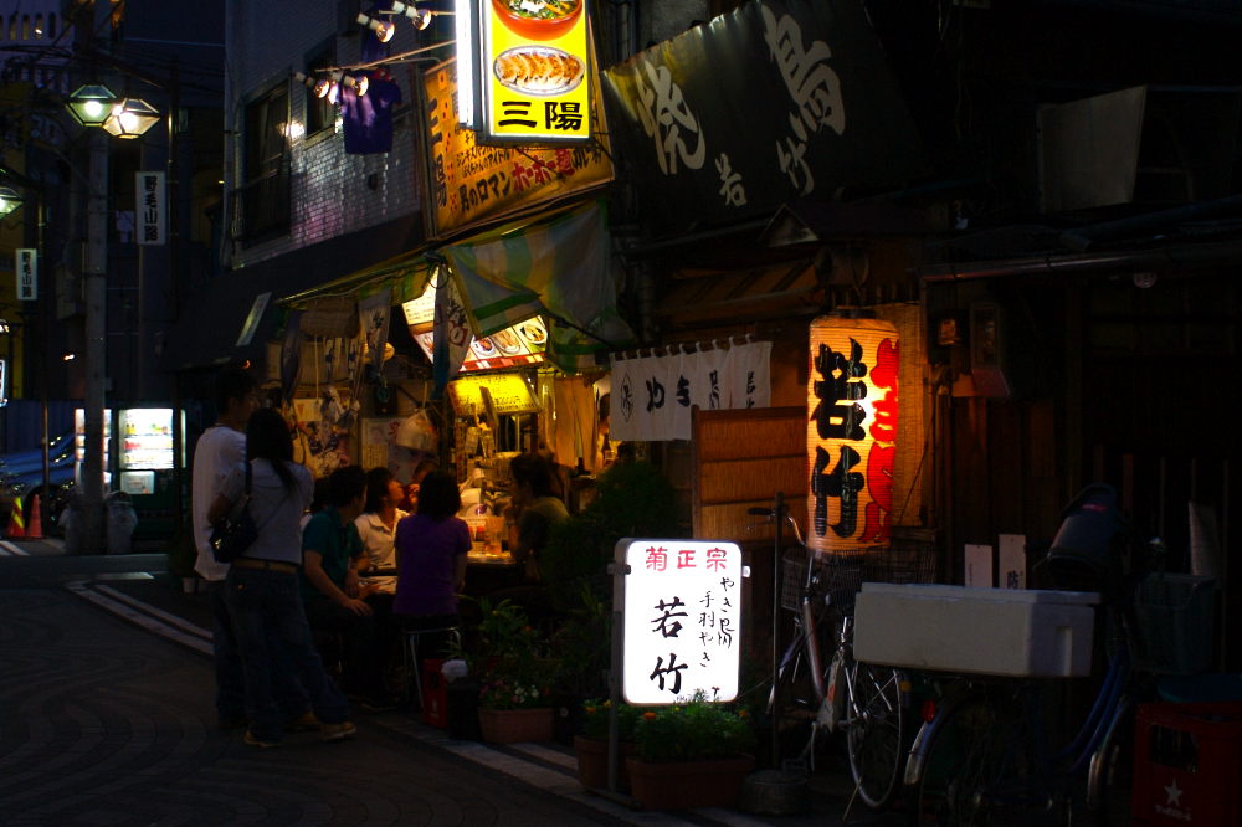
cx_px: 621
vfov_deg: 43.6
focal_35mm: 30
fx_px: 1035
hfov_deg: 61.9
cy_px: 414
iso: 320
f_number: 4
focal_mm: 20
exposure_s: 1/30
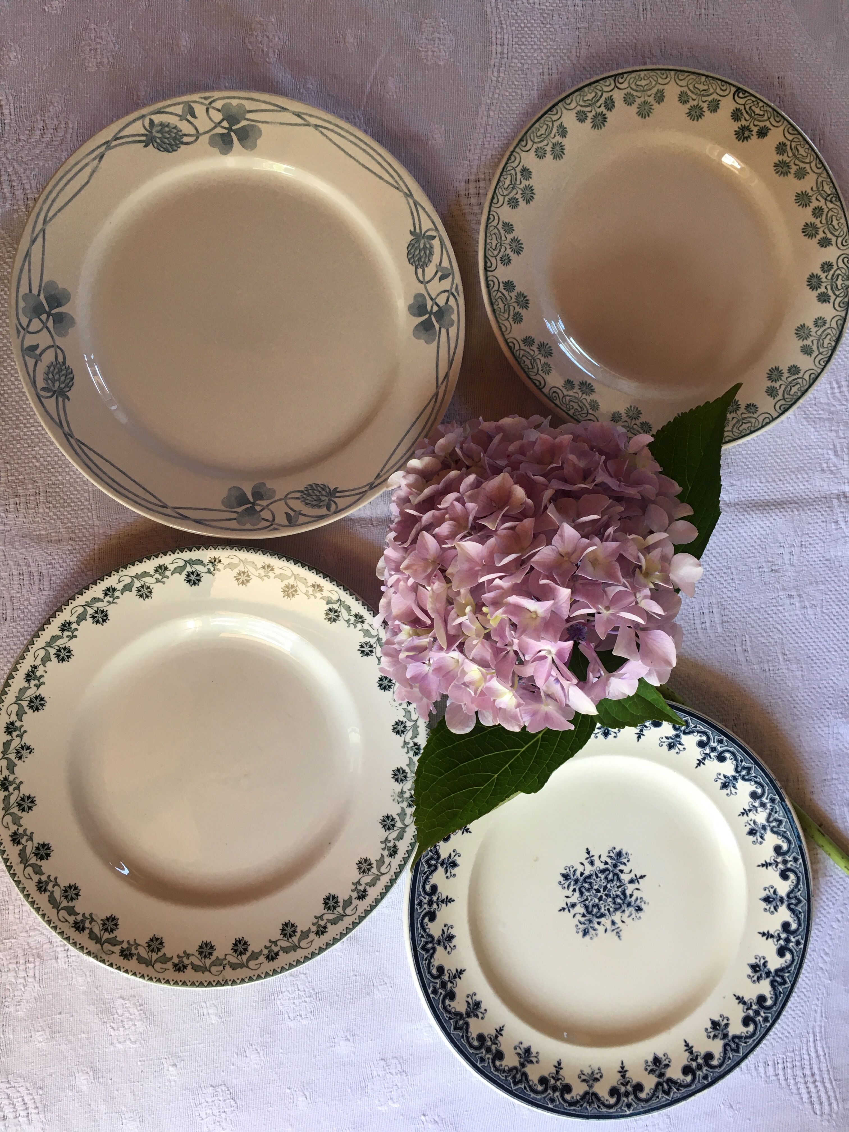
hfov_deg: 48.2
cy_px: 566
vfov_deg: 61.7
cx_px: 424
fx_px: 948
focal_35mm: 29
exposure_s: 1/33
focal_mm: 4.15
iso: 40
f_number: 2.2
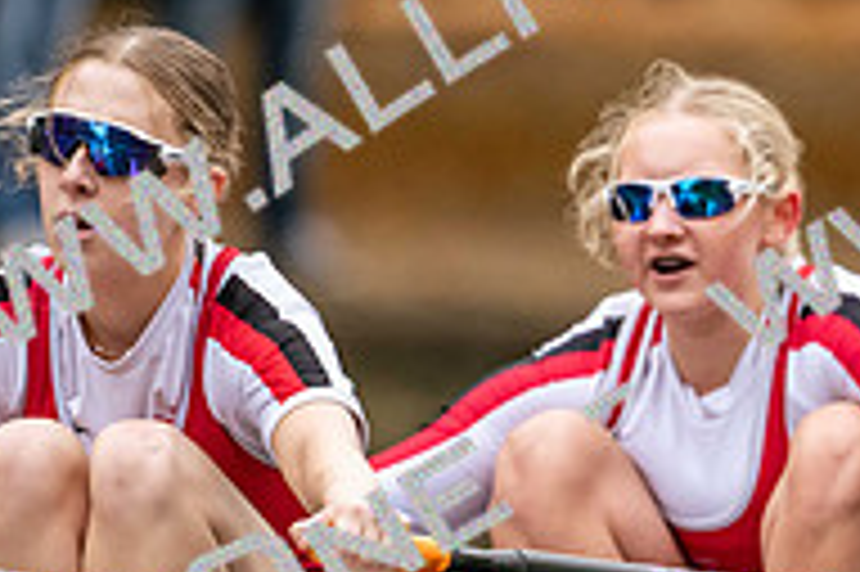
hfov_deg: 1.7
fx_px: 29023
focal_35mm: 1216
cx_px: 378
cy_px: 426
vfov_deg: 1.1
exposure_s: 1/2500
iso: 2500
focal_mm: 400
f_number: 4.5
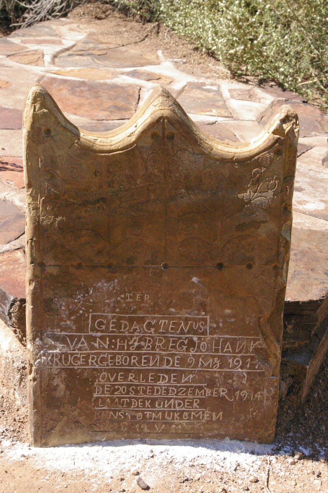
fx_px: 780
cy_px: 246
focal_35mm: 57
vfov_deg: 35.1
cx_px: 164
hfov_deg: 23.7
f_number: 13
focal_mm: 38
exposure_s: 1/1000
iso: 3200
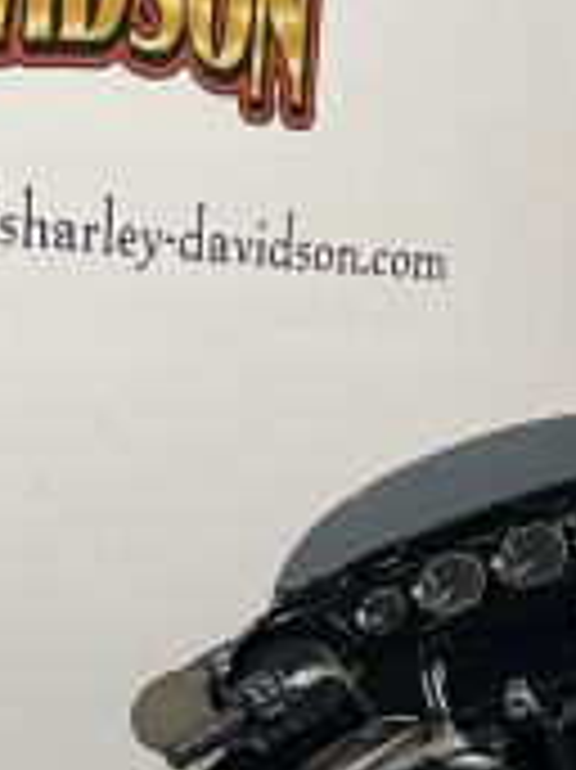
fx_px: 2266
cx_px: 27
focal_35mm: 102
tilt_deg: -12.5
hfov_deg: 14.3
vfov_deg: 18.4
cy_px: 905
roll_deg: -2.2
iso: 125
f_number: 1.8
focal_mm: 3
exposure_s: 1/60
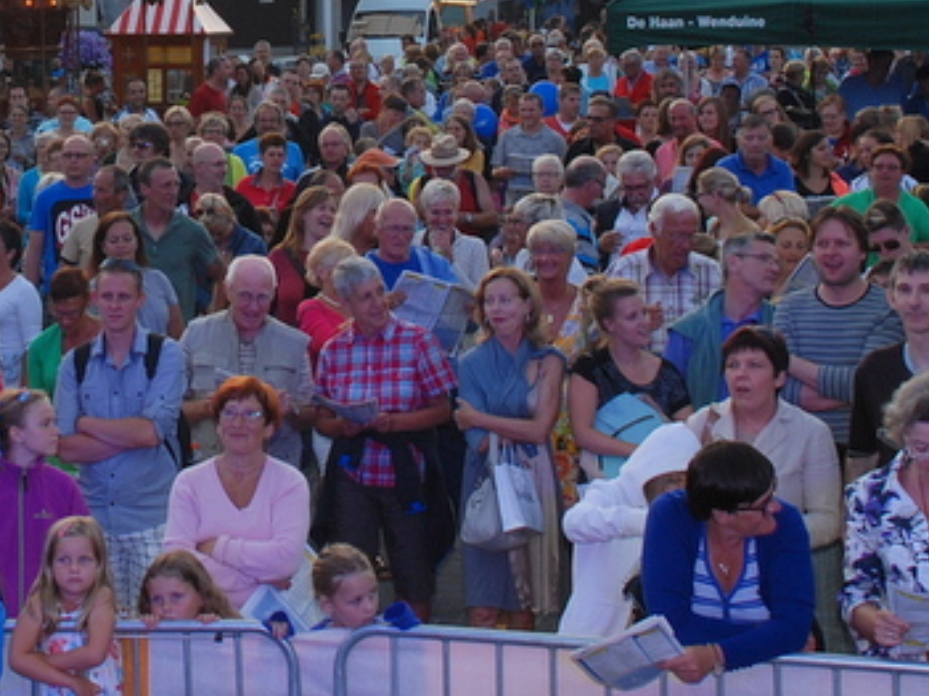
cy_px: 142
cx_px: 103
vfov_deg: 17.6
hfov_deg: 23.0
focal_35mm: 83
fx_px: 2227
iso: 320
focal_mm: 28
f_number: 5.6
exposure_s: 1/125
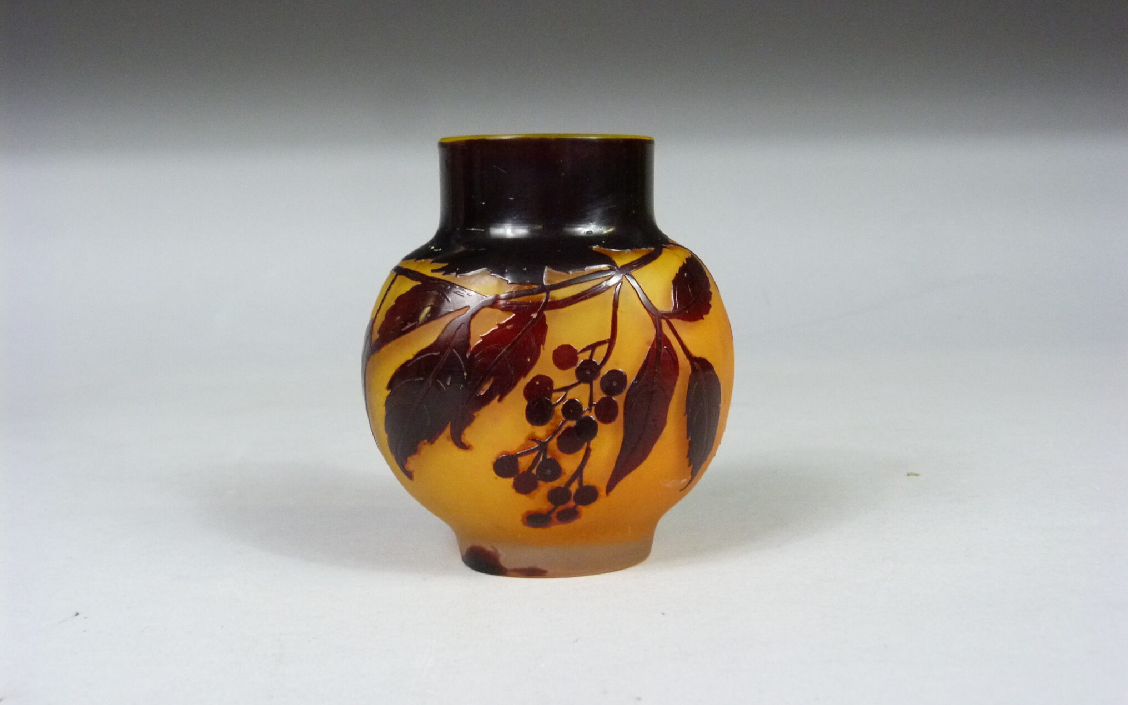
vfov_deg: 27.4
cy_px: 353
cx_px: 568
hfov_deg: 42.6
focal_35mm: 47
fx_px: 1445
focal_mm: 7.9
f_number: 3.2
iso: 400
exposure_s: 1/40
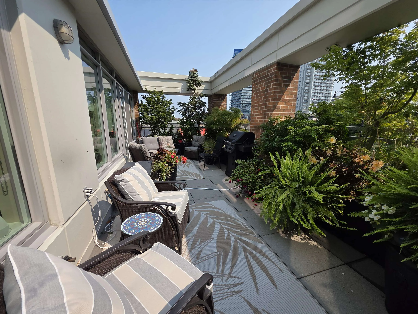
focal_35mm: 13
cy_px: 157
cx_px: 209
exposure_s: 1/1780
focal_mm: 2.2
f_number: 1.9
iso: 40
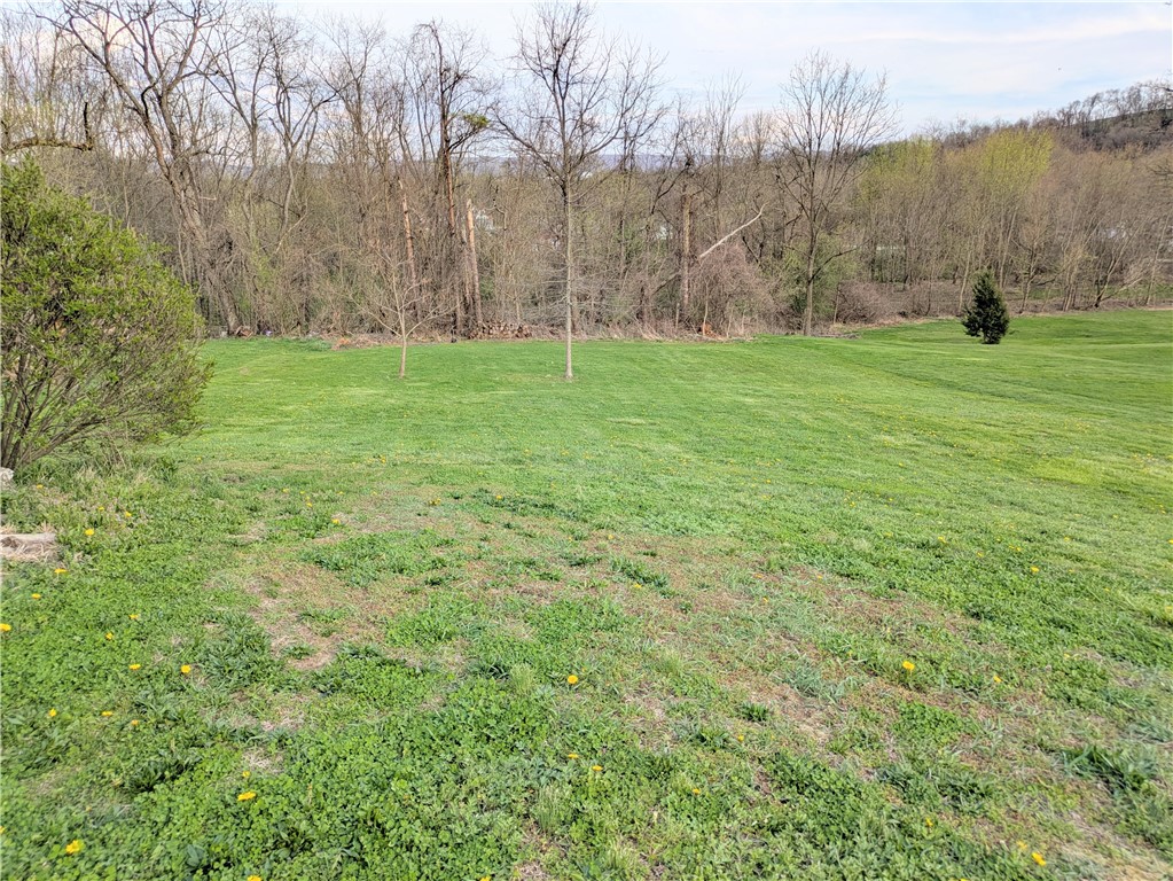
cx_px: 586
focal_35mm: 25
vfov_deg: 54.9
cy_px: 440
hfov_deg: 69.4
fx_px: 847
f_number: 1.89
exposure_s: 1/555
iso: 45
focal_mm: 5.43
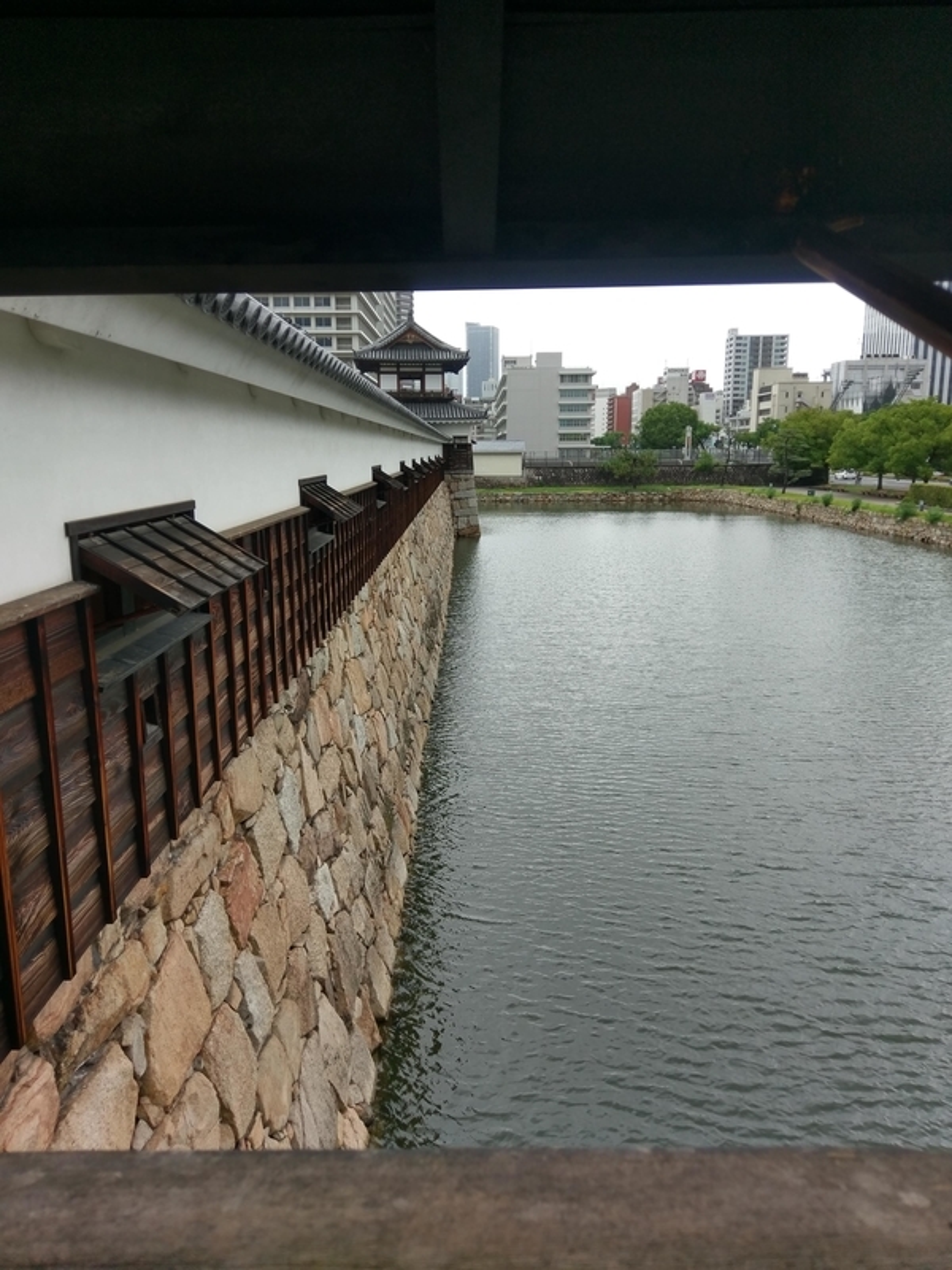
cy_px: 635
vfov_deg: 67.3
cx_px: 476
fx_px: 953
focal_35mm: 26
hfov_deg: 53.1
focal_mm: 4.58
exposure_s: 1/780
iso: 100
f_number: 1.8
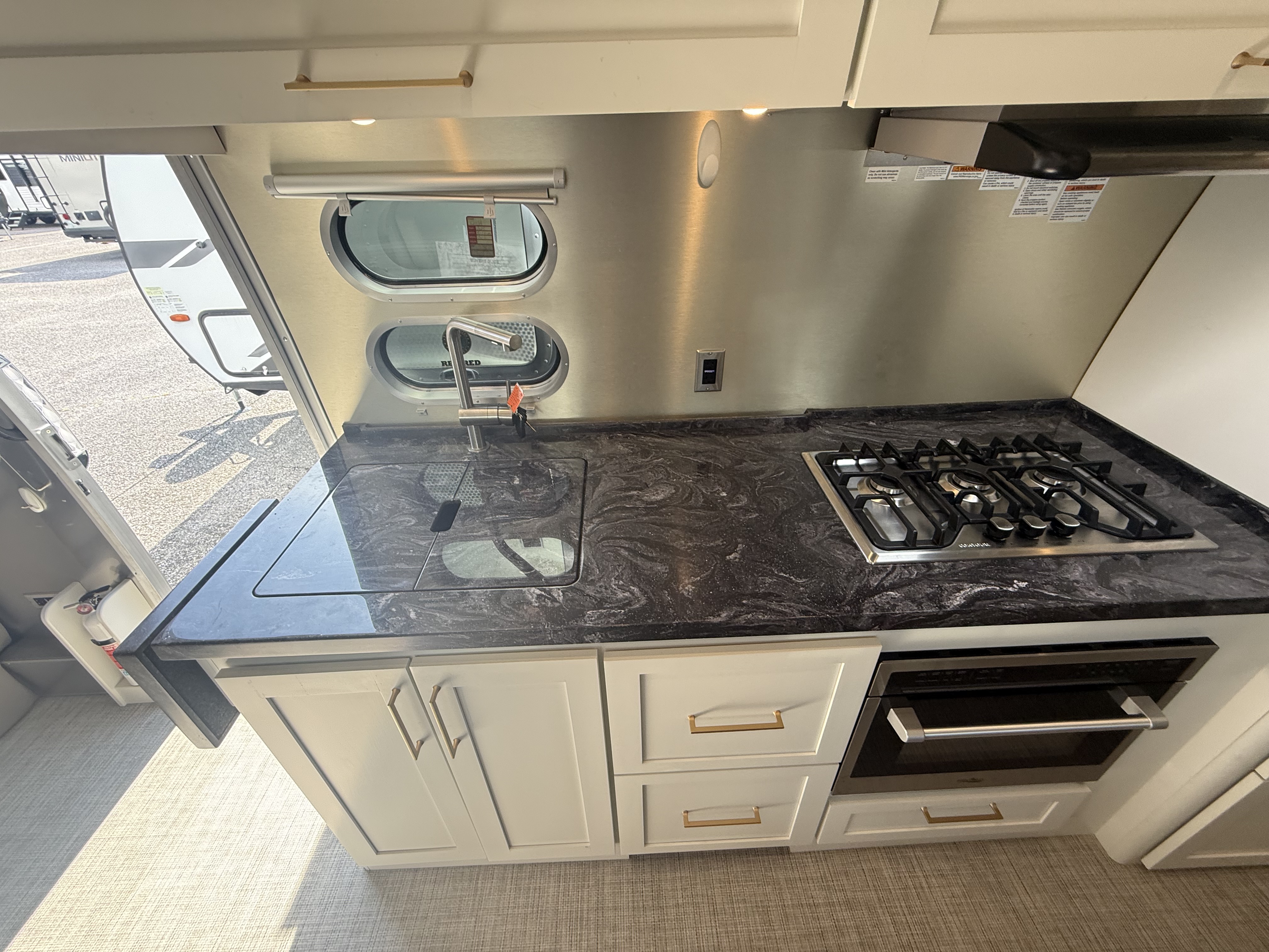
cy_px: 476
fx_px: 513
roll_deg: +1.5
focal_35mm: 14
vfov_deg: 85.7
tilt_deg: -32.5
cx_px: 634
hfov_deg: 102.1
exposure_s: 1/99
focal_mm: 2.22
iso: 125
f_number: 2.2
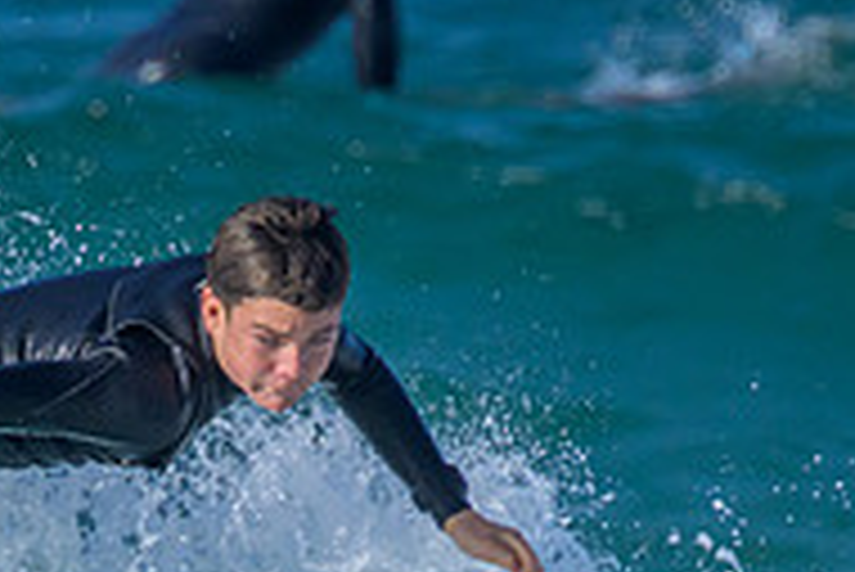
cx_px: -36
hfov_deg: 0.6
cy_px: 1011
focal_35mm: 3350
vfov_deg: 0.4
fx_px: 79621
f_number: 11
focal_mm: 800
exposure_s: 1/2000
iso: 1100
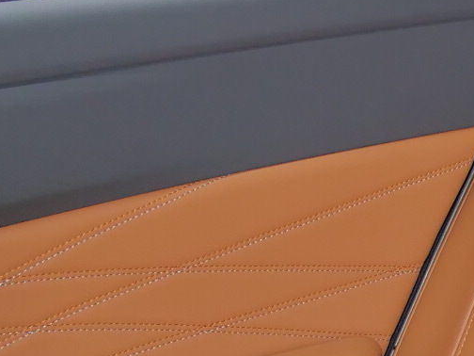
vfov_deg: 11.6
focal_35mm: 125
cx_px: 1170
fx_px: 1712
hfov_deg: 12.2
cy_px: 418
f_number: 4
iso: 800
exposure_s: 1/15
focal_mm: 12
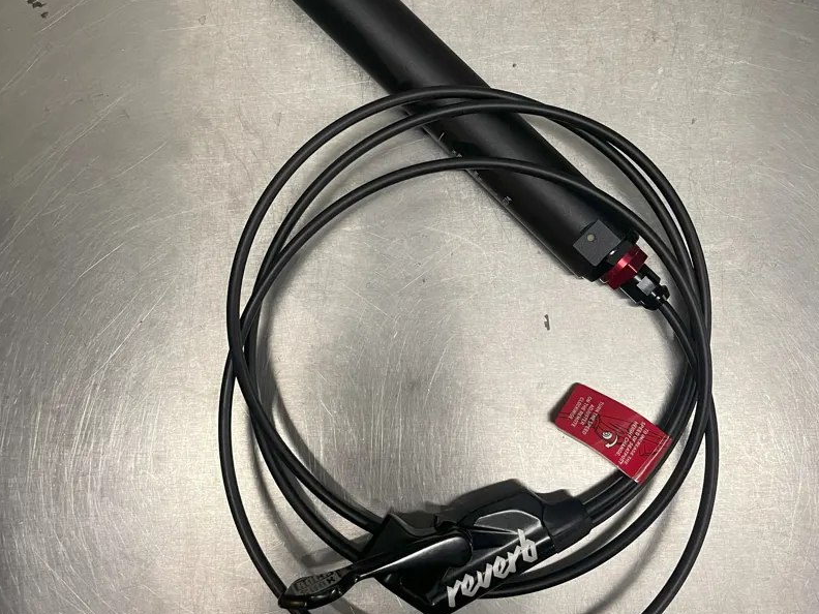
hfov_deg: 52.6
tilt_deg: -79.6
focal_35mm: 35
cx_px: 406
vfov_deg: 40.2
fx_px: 828
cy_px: 202
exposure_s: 1/60
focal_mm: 4.2
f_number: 1.6
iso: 320
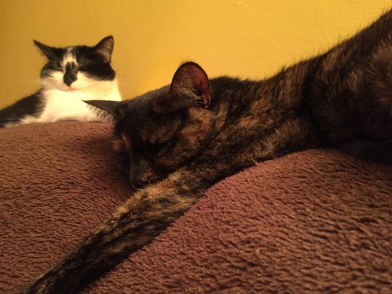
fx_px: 340
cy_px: 144
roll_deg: -7.9
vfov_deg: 46.8
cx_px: 191
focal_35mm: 30
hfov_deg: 60.0
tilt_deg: +2.2
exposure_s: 1/25
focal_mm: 4.15
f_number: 2.2
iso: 250
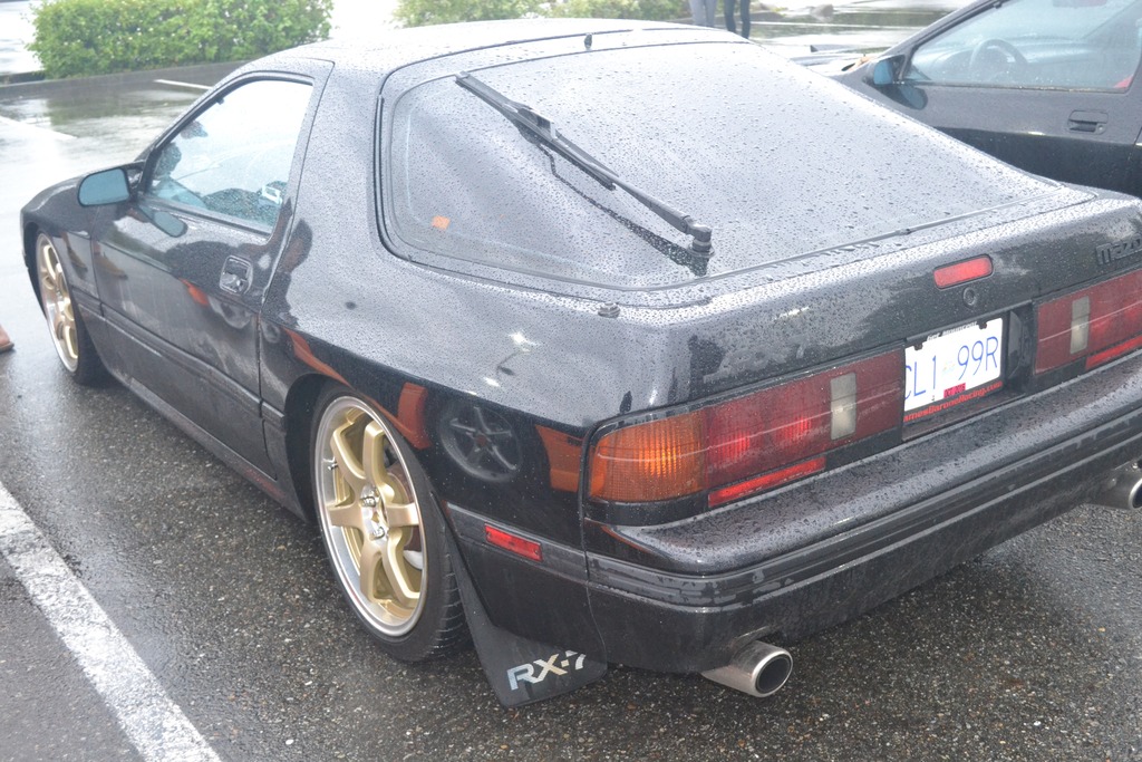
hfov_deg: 49.5
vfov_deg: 34.2
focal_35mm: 39
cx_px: 571
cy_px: 381
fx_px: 1237
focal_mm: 26
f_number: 4.2
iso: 2500
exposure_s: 1/60
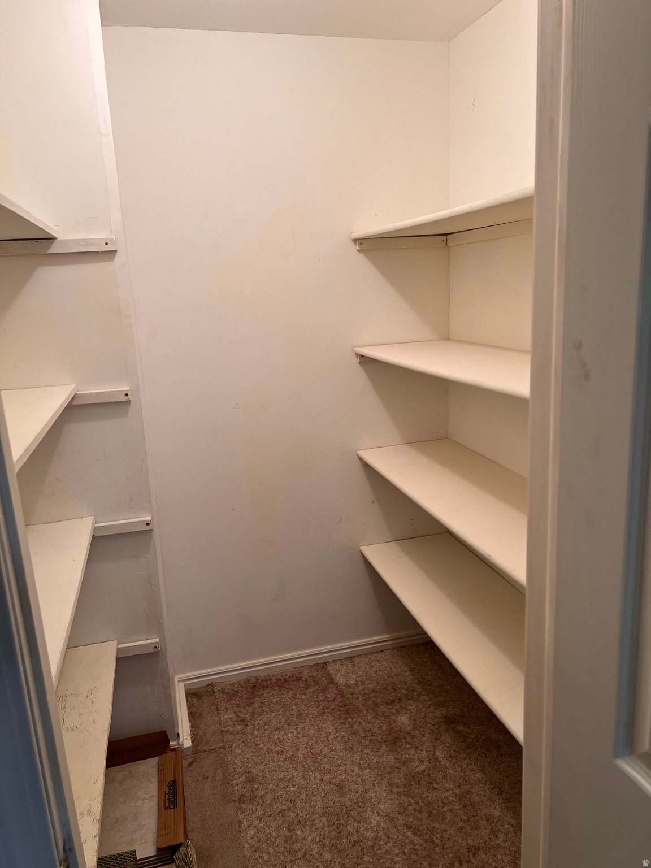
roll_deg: +3.0
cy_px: 434
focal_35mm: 26
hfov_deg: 53.1
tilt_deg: -12.8
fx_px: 652
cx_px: 326
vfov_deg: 67.3
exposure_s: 1/120
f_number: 1.5
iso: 125
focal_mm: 5.7
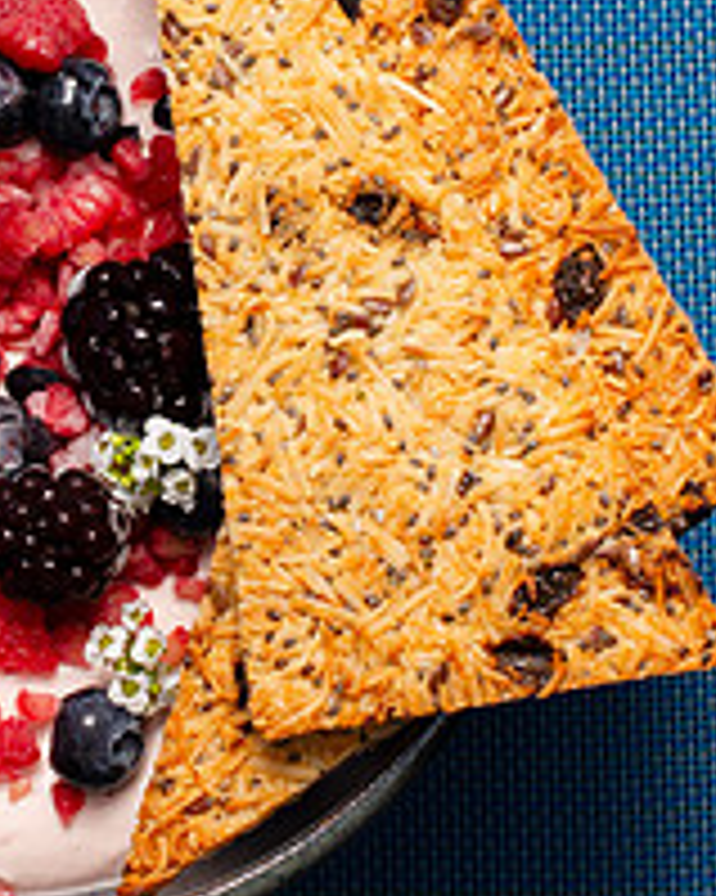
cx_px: 68
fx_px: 4453
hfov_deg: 9.2
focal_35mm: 168
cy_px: 330
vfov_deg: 11.5
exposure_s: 1/200
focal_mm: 50
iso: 200
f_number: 5.6
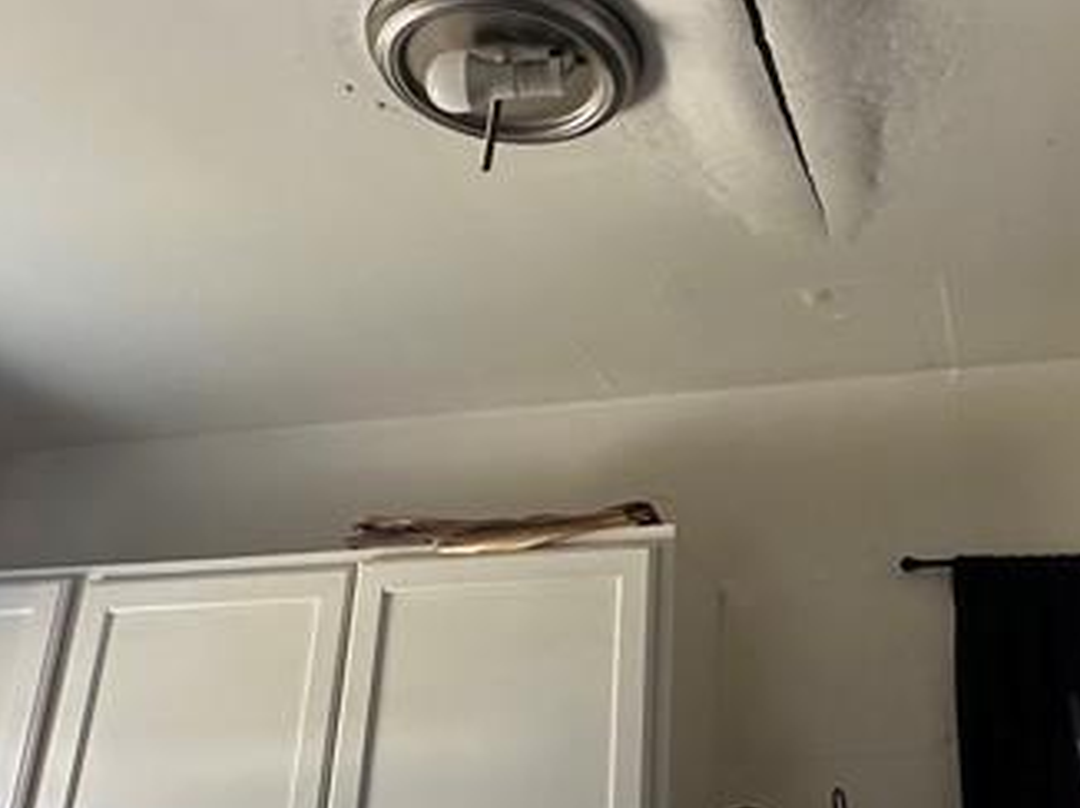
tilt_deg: +26.4
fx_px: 1372
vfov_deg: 32.7
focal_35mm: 44
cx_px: 676
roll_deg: -0.2
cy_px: 315
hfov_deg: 42.6
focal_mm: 2.22
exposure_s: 1/60
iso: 400
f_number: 2.2
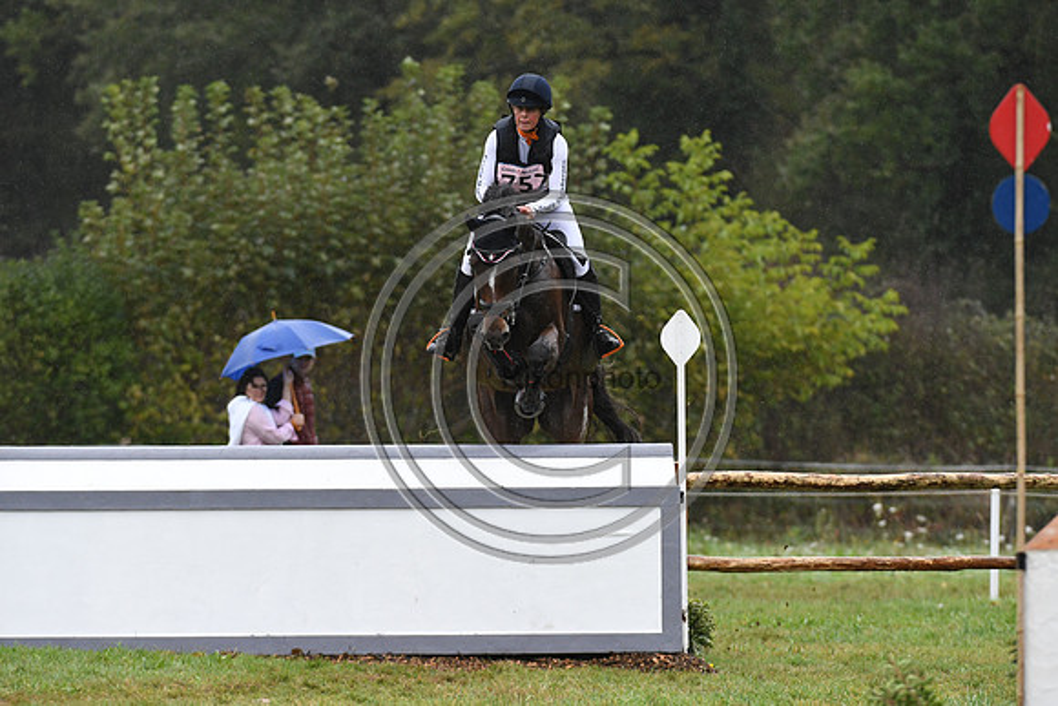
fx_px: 11023
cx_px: 529
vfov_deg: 3.7
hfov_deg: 5.5
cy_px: 353
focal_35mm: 375
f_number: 4.5
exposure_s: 1/1250
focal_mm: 250
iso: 1600
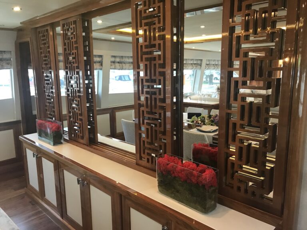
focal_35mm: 28
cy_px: 115
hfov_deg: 63.4
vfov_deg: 49.7
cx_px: 154
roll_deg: +0.9
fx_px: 248
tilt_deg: -10.1
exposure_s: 1/17
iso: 64
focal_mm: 3.99
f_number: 1.8
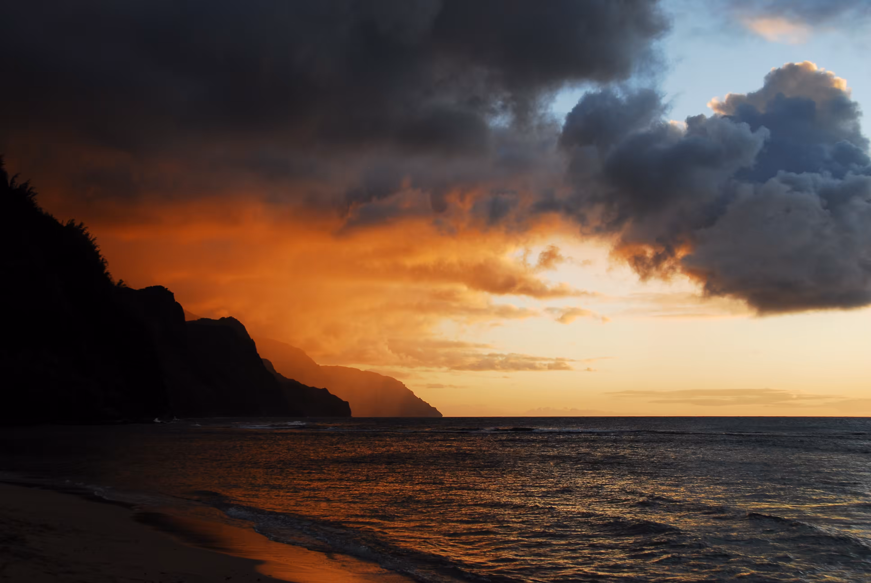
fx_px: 1054
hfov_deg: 44.9
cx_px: 436
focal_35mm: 44
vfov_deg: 30.9
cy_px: 292
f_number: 7.1
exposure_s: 1/180
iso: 200
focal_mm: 29
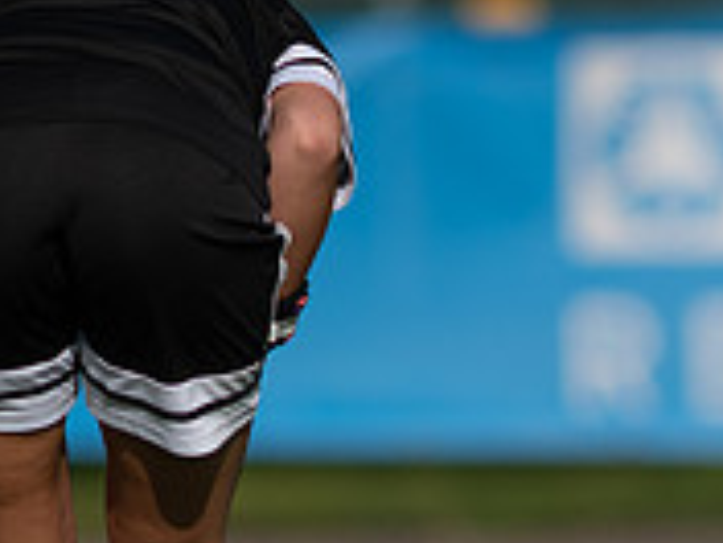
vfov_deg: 1.0
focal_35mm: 1427
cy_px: 191
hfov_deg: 1.4
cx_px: 452
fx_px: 29805
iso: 125
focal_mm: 300
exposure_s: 1/3200
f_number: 3.2
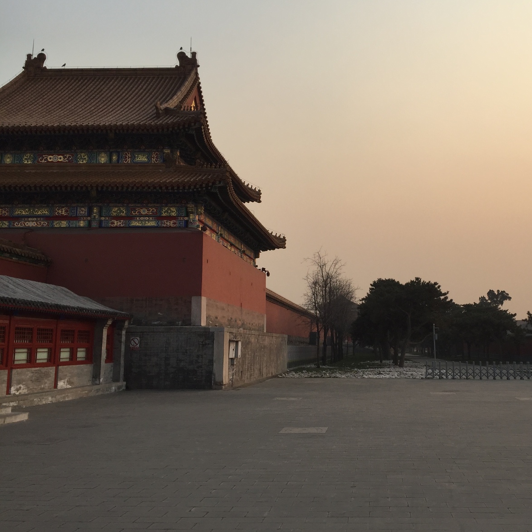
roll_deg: +0.2
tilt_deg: +7.9
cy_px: 263
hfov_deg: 46.3
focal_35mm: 35
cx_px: 363
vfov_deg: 47.2
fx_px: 609
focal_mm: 4.15
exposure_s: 1/1099
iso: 32
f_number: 2.2
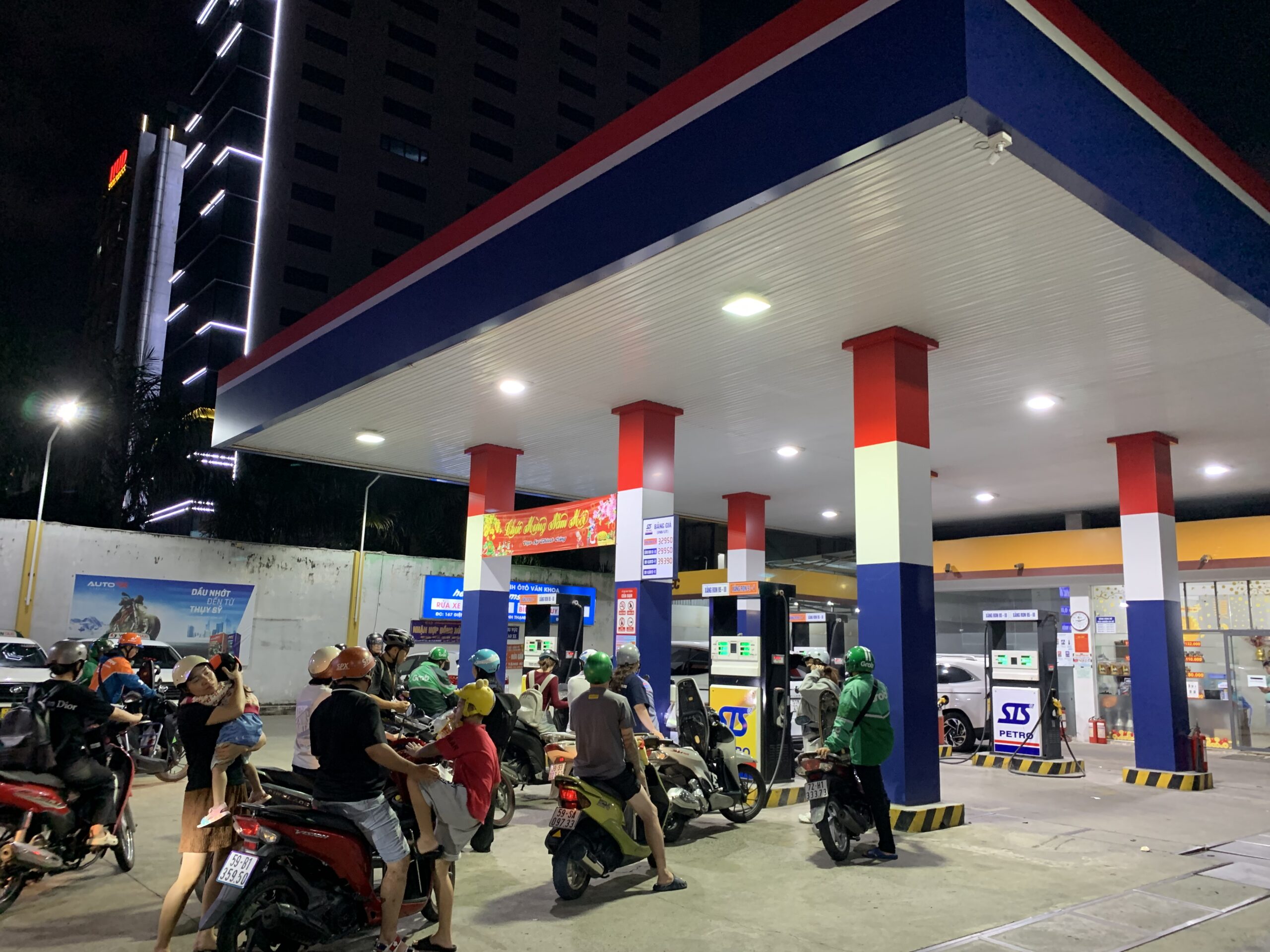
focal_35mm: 26
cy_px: 476
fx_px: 954
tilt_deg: +9.5
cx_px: 635
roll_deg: -2.5
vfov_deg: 53.1
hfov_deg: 67.3
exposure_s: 1/50
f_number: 1.8
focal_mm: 4.25
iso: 250
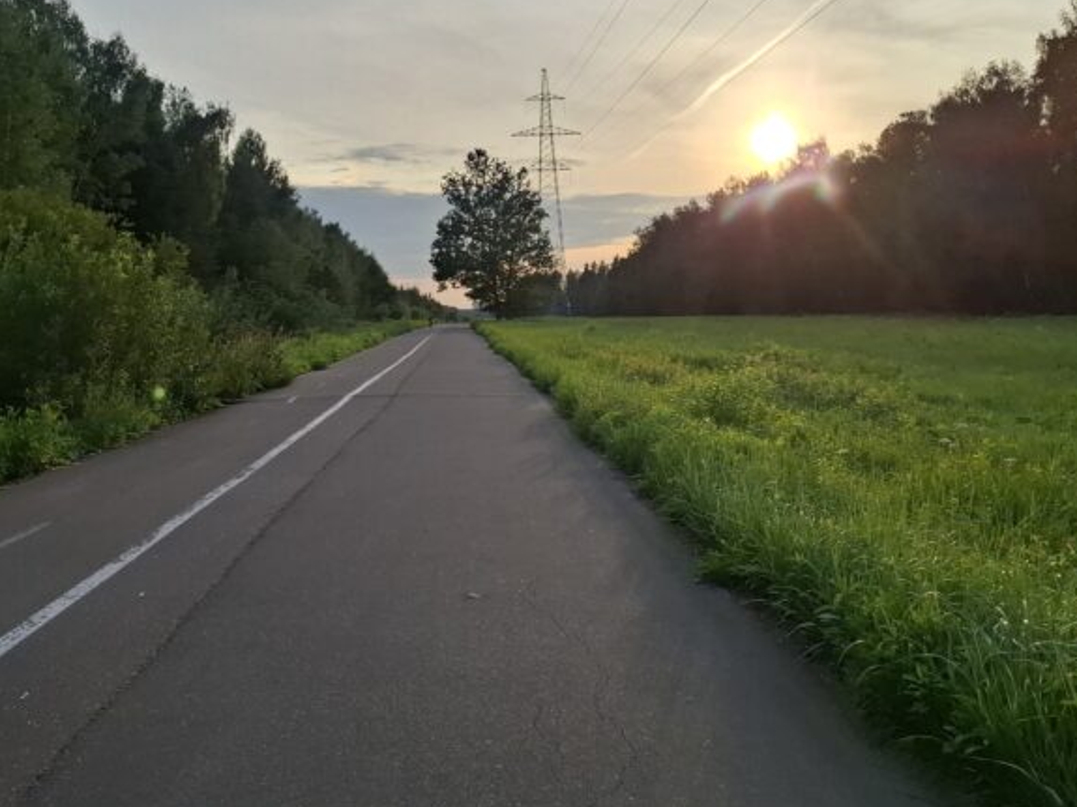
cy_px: 253
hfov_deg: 56.5
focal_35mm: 32
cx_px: 446
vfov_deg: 43.4
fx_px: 995
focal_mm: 5.54
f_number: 1.8
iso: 50
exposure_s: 1/1855
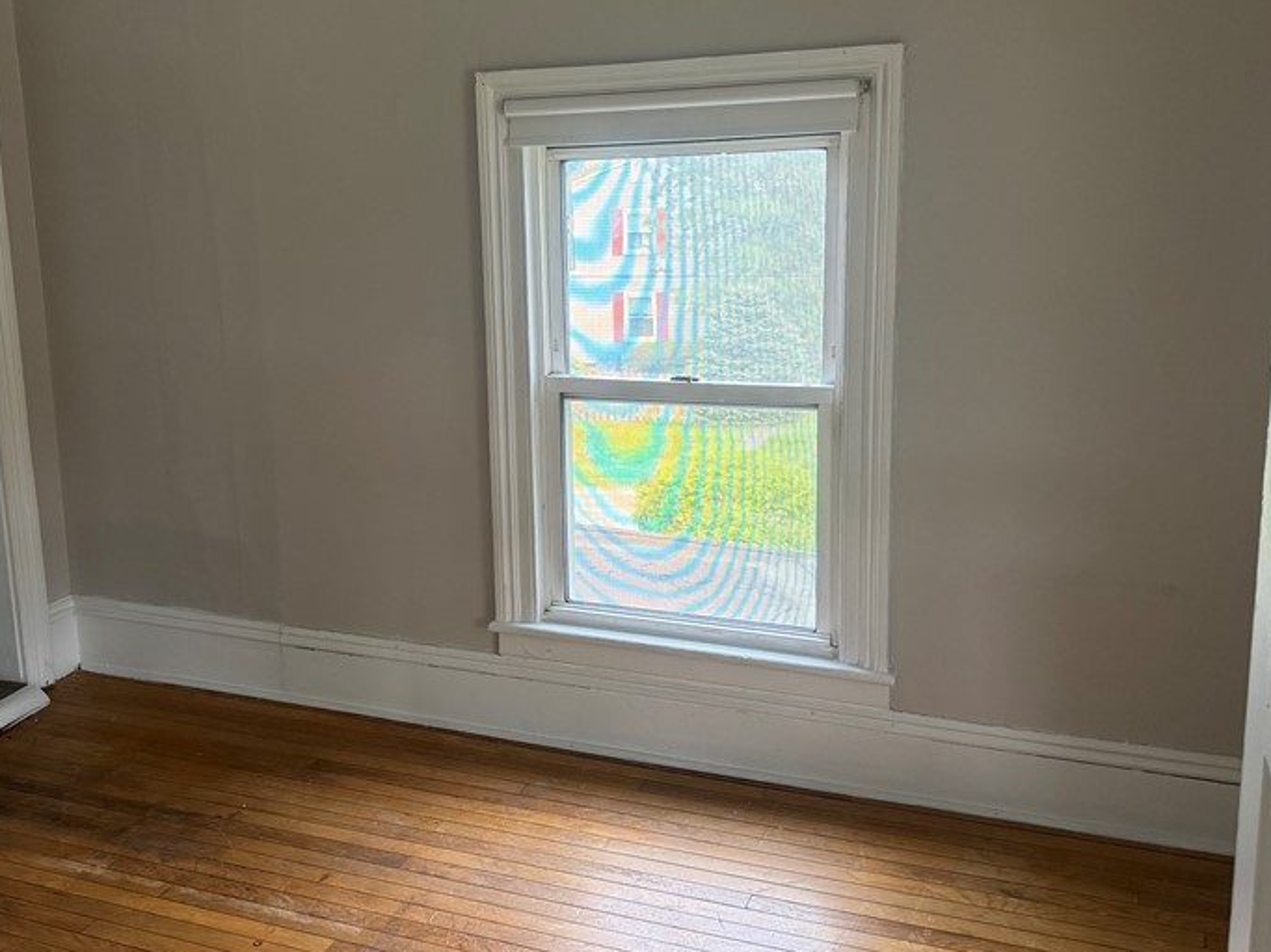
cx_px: 501
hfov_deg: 51.0
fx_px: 1322
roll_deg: +0.0
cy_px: 444
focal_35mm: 36
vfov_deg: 39.6
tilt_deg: -10.4
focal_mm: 6.76
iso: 200
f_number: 1.78
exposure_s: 1/90
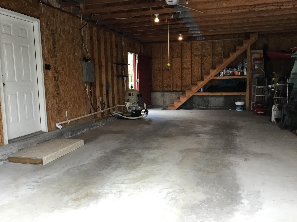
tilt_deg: -6.9
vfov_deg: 45.4
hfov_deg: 58.4
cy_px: 111
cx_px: 148
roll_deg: +0.6
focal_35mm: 31
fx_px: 266
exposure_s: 1/30
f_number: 2.4
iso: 32
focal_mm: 3.3
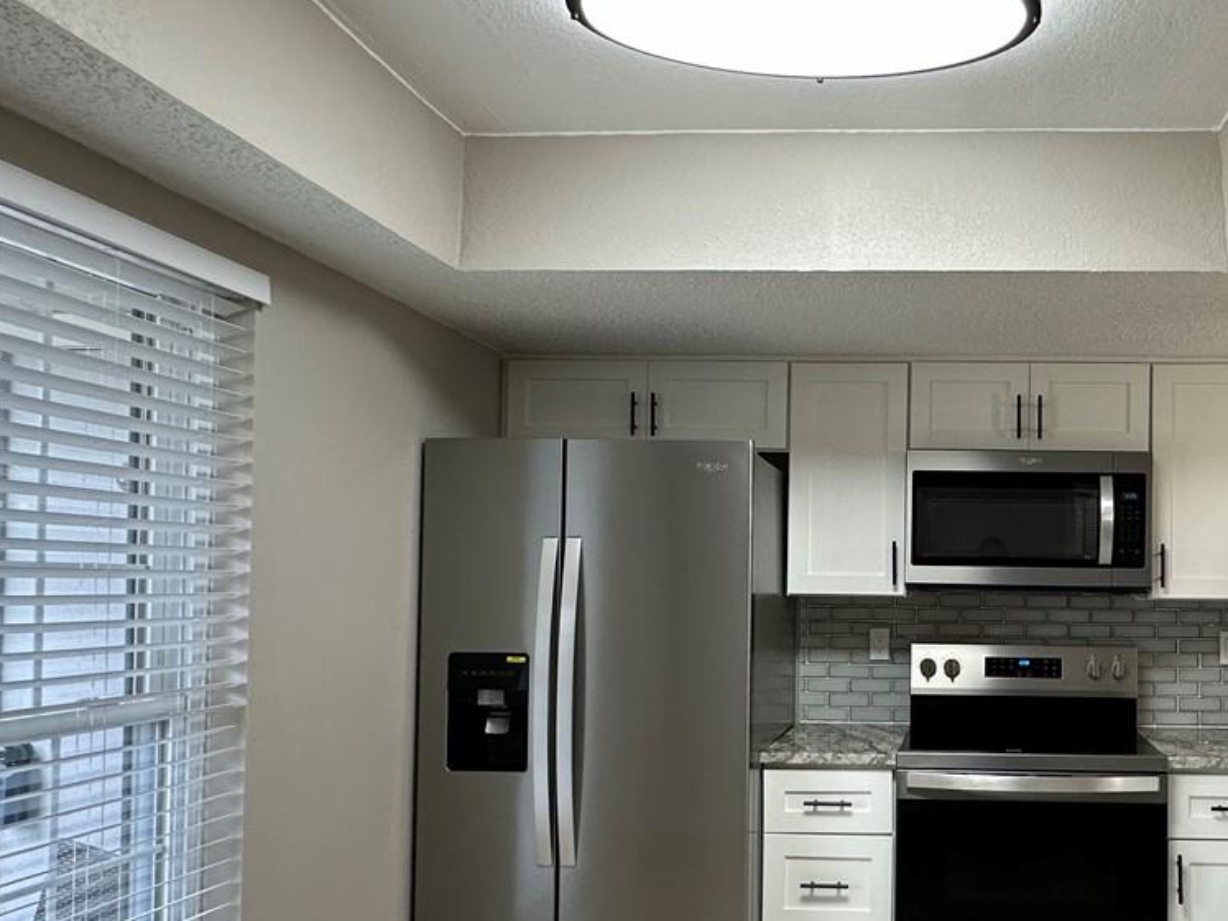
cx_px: 940
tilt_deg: +1.6
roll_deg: -0.5
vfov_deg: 46.5
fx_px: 1064
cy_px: 561
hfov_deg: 56.6
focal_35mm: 30
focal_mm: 2.22
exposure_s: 1/120
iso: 200
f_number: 2.2
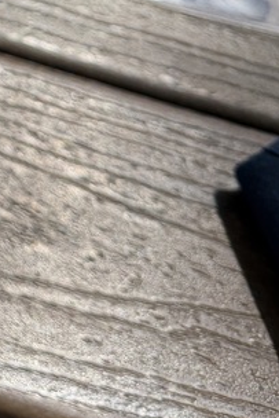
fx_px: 975
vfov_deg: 21.4
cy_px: -155
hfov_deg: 14.5
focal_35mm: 84
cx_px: -210
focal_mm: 6.76
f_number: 1.78
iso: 80
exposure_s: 1/3279
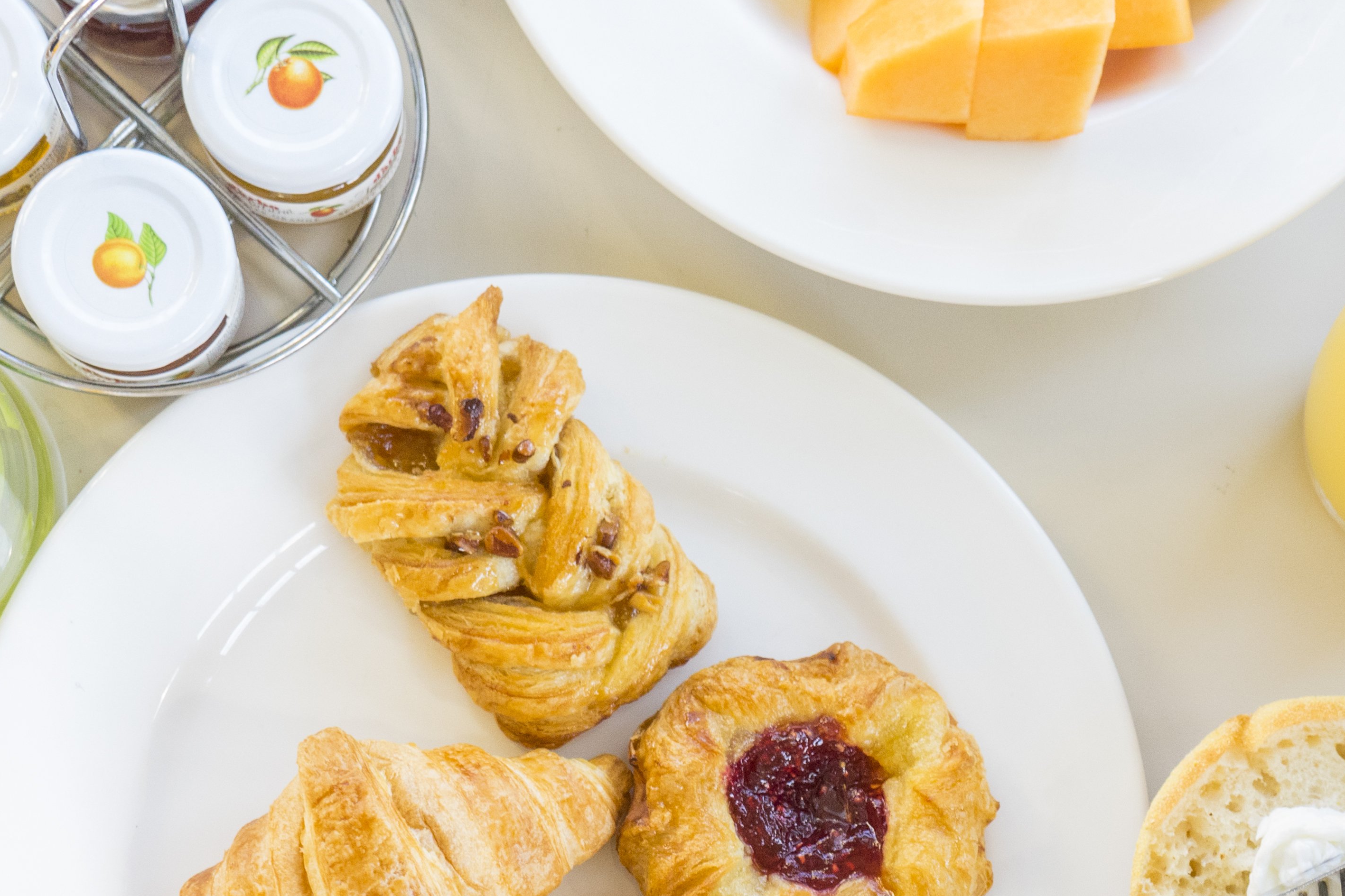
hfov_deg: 25.6
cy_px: 883
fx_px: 2951
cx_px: 881
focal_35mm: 79
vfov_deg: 16.9
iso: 2000
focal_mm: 38
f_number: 5.6
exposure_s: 1/125
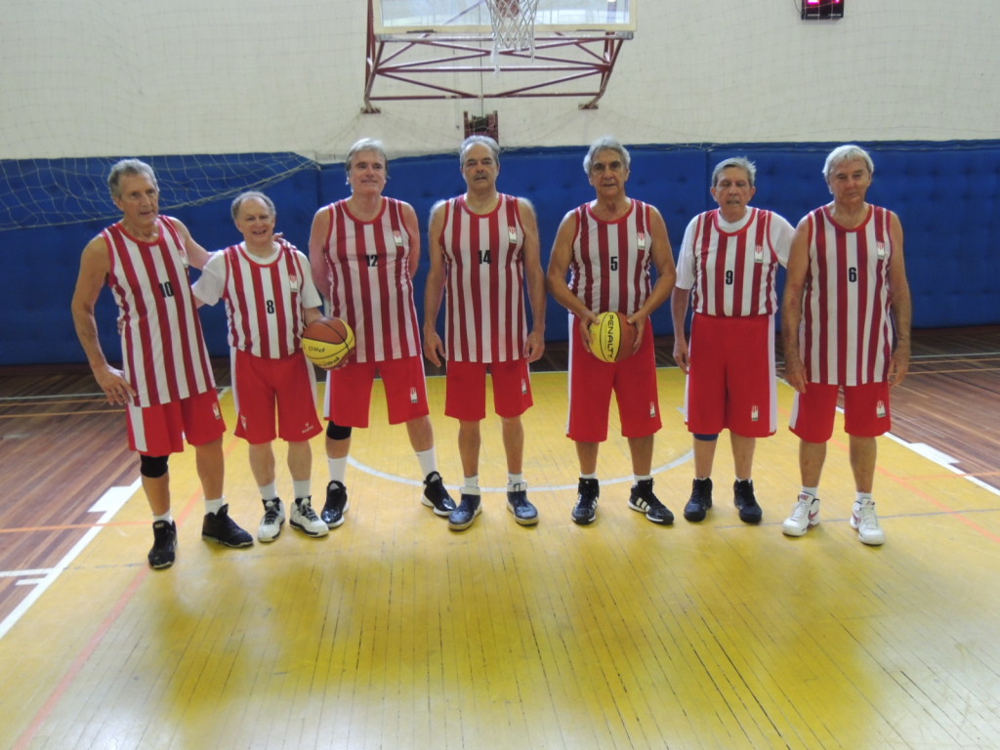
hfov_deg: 60.0
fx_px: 867
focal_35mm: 30
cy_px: 375
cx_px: 500
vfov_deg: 46.8
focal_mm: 5.3
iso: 400
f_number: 3.1
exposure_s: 1/25
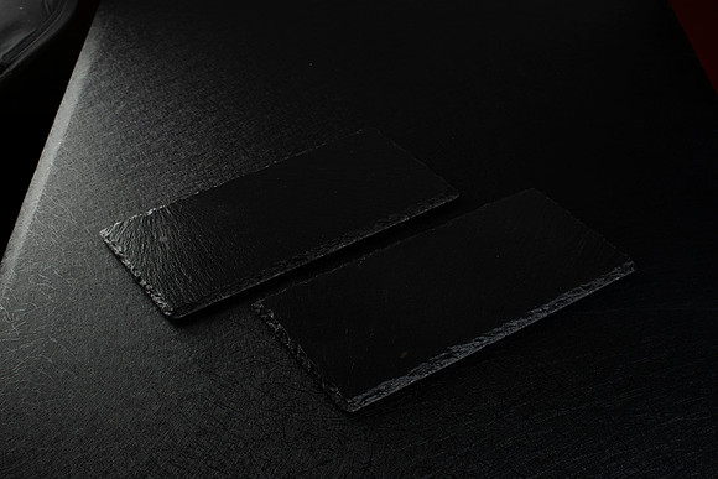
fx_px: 1007
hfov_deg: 39.2
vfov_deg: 26.8
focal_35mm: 50
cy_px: 241
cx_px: 357
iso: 200
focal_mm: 50
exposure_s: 1/125
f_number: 13
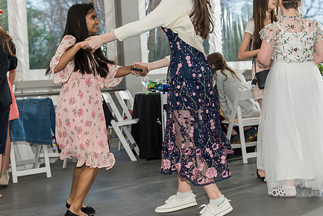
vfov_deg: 22.9
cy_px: 74
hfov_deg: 33.9
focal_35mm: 59
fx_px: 530
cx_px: 176
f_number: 3.5
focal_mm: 44
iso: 800
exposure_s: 1/100
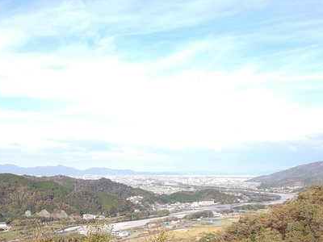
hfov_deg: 46.8
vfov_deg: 33.6
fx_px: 373
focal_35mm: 40
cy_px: 227
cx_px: 157
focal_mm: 3.45
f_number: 1.94
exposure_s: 1/450
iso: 28
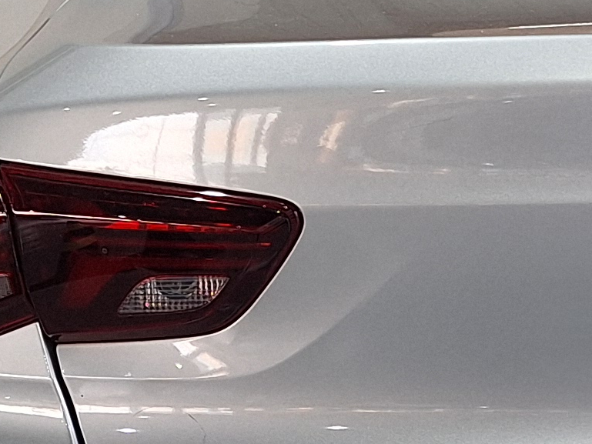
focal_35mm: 122
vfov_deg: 12.1
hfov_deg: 15.6
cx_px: 697
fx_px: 2087
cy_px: 342
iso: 64
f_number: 1.8
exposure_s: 1/40
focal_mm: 5.54
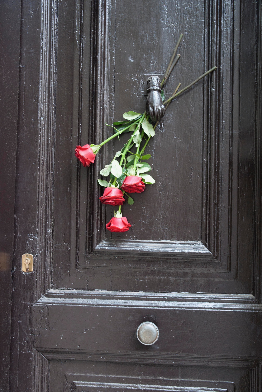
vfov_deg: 54.4
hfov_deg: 37.8
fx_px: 382
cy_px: 196
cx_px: 131
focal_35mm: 35
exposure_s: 1/30
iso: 800
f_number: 4.5
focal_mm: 35
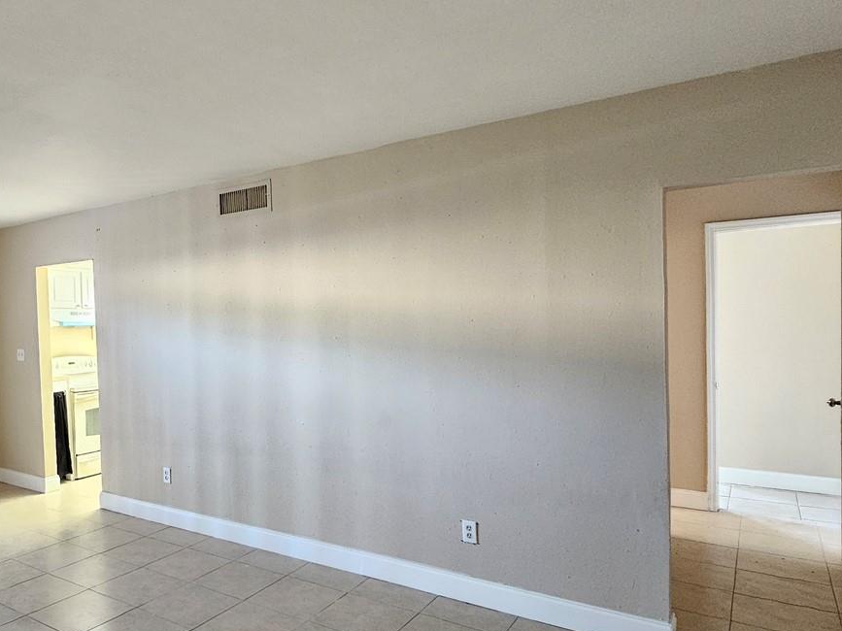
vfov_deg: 56.8
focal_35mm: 24
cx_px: 234
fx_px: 584
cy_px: 334
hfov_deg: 68.0
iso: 800
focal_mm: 2.2
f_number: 2.2
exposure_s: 1/24
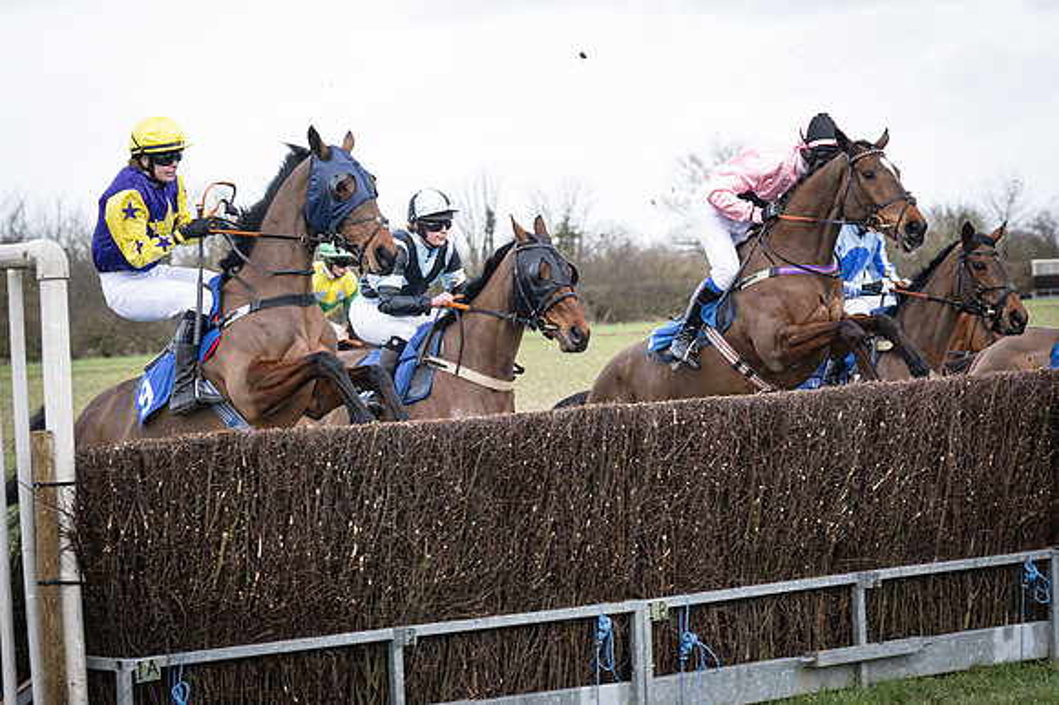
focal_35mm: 120
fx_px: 3534
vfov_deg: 11.4
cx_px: 523
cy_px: 319
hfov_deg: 17.0
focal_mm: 70
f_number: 4
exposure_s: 1/1250
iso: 400
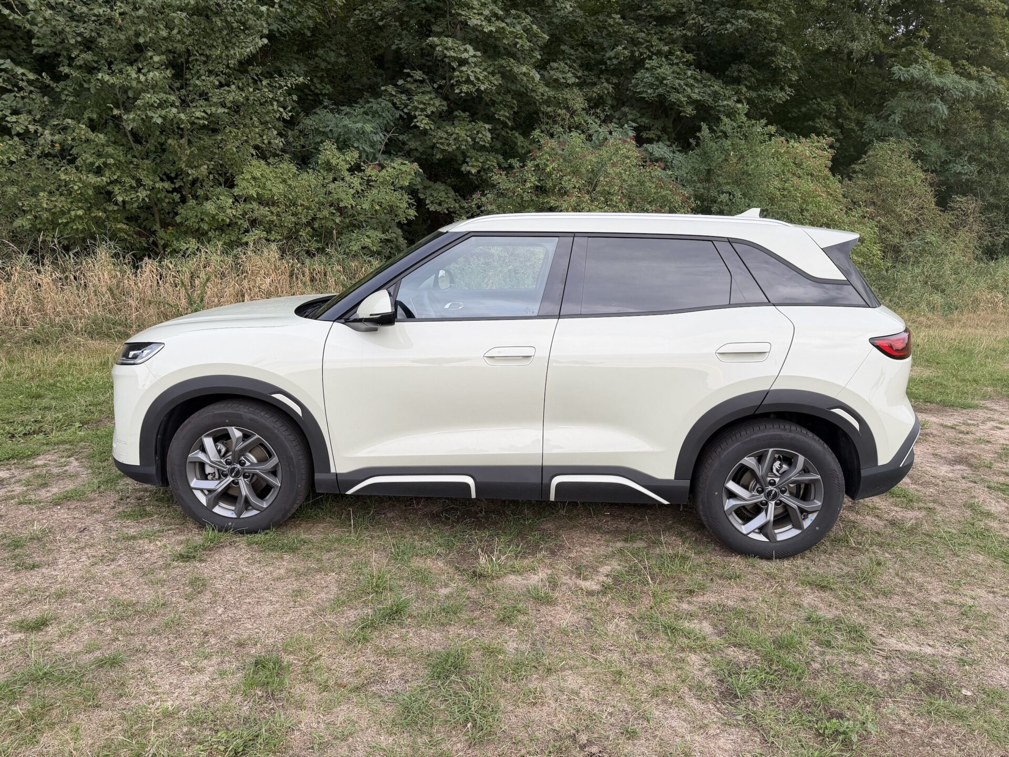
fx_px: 700
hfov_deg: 71.6
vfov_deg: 56.8
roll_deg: -0.6
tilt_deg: -12.0
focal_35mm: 24
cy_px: 378
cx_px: 504
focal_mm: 6.76
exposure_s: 1/121
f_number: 1.78
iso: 100
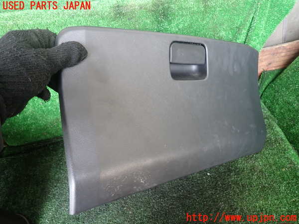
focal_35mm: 25
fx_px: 216
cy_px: 112
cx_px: 150
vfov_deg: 54.9
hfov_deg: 69.4
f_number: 2
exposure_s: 1/50
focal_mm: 4.5
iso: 200
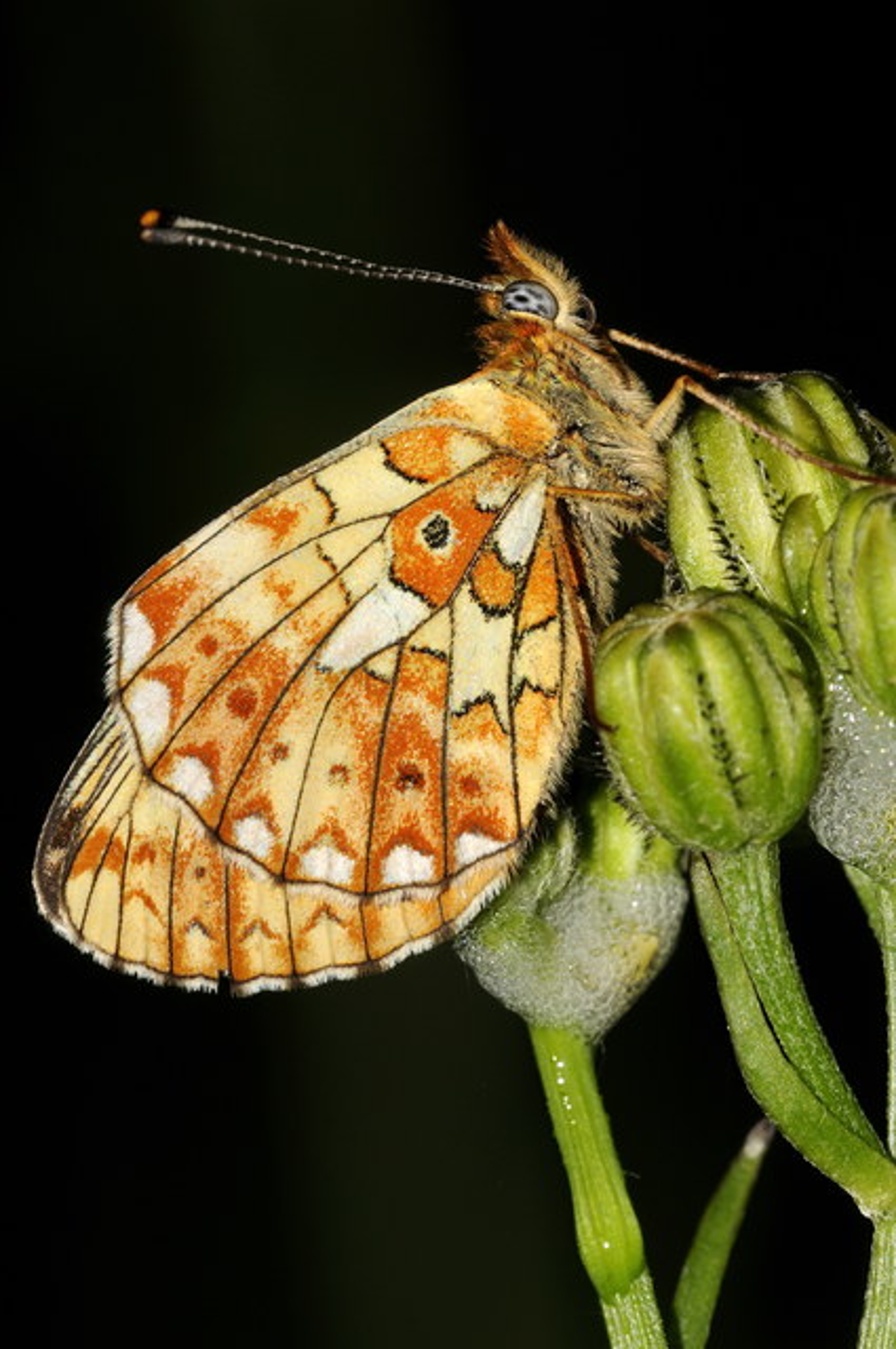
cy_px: 674
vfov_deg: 9.2
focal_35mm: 225
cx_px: 448
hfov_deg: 6.1
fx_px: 8422
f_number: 11
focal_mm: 150
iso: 200
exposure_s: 1/60
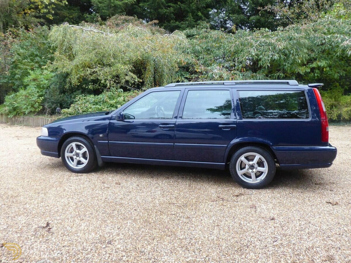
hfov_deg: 58.4
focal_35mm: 31
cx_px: 176
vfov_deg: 45.4
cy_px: 132
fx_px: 314
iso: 400
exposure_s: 1/40
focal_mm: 5.4
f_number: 4.5
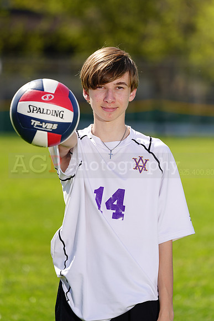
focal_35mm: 321
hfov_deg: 4.3
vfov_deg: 6.4
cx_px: 107
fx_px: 2860
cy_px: 160
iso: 64
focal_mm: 321
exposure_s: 1/200
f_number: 7.1
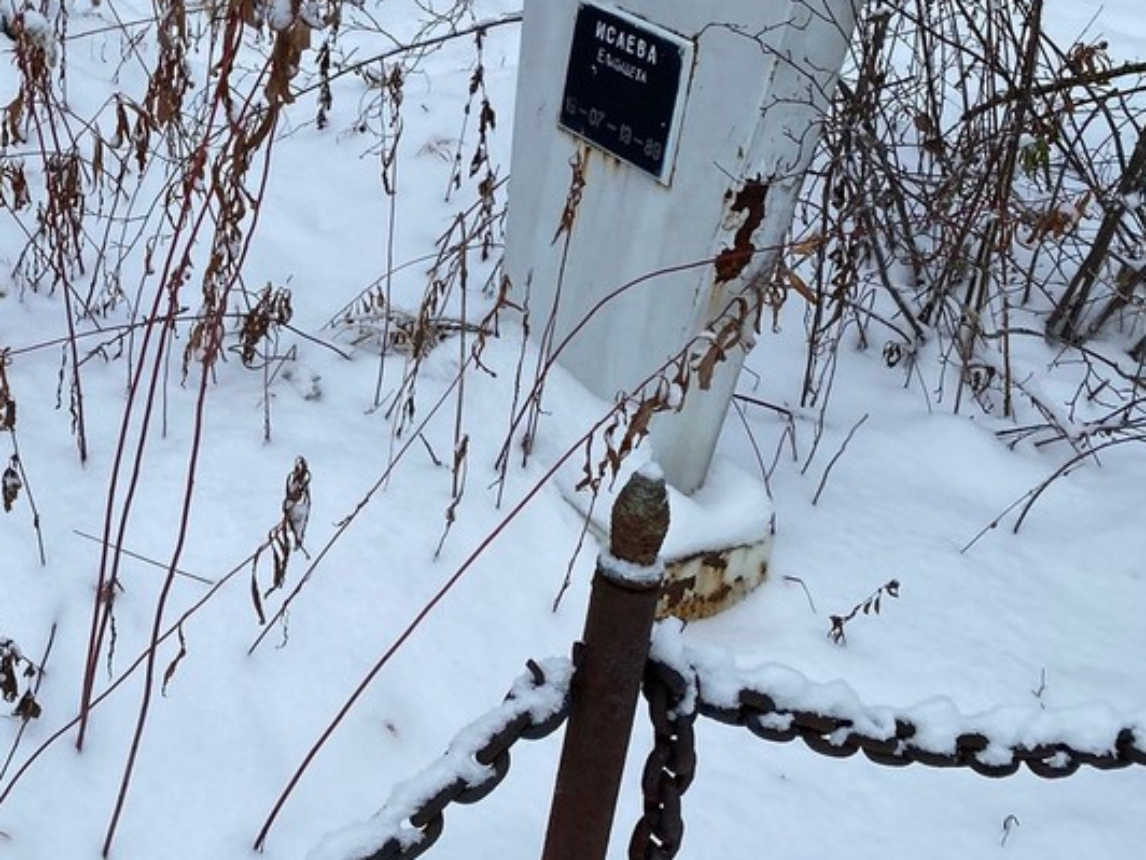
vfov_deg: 28.6
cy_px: 209
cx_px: 67
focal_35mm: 50
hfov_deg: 35.4
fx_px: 1655
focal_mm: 4.25
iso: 32
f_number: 1.8
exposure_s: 1/827
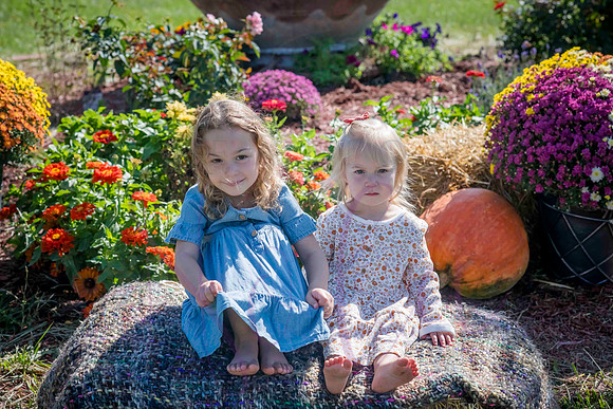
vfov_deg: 16.1
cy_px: 204
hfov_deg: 23.9
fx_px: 1448
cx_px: 306
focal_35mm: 85
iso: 400
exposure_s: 1/1250
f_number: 6.3
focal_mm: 85
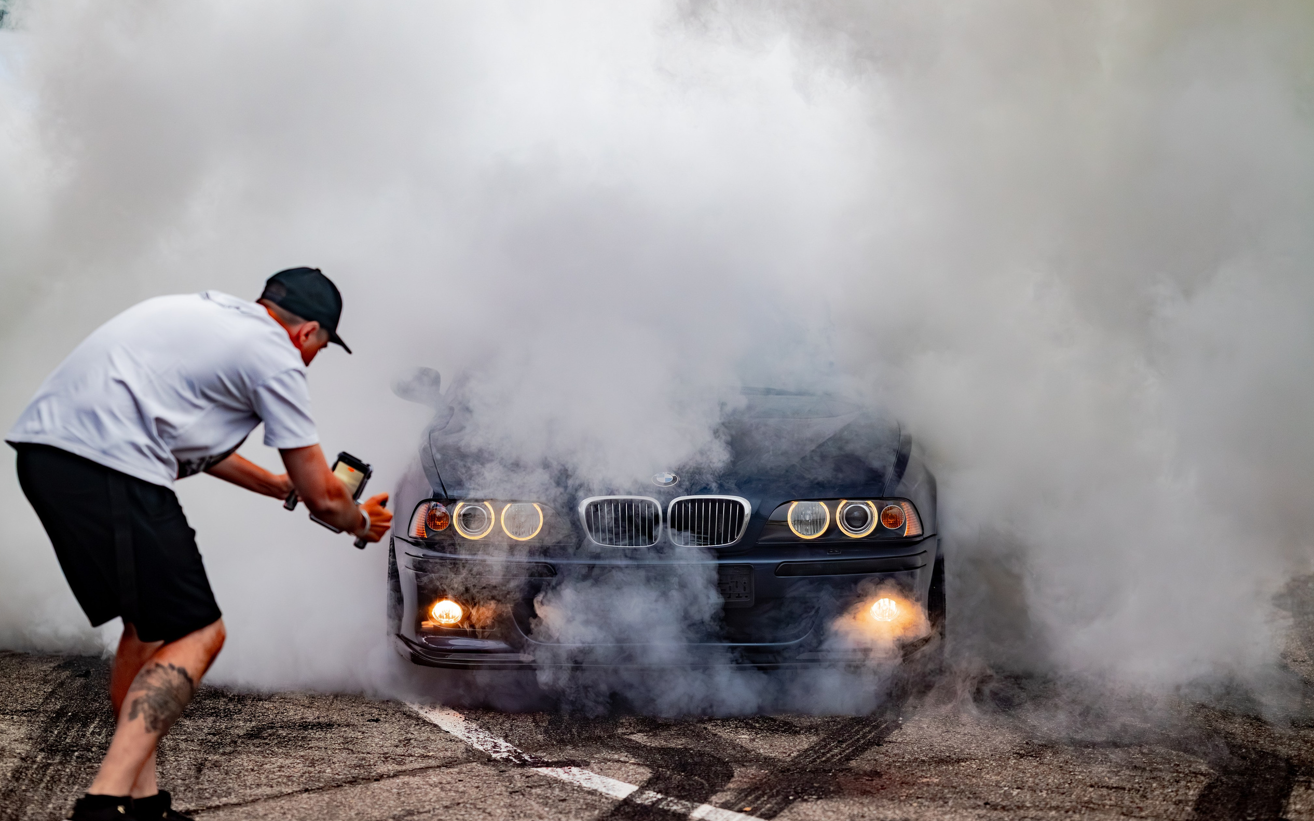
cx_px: 660
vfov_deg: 14.8
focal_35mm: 88
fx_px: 3152
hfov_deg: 23.6
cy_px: 381
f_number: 2.2
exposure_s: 1/640
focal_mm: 85
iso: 800
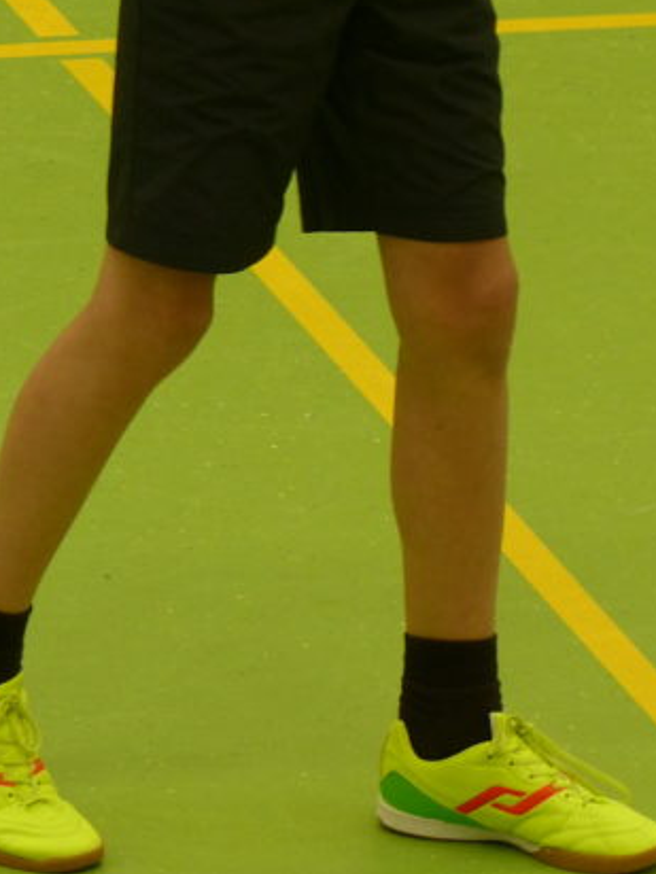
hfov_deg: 2.3
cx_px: 465
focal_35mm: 654
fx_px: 16525
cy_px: 74
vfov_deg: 3.0
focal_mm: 47.4
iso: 250
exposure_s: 1/80
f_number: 2.8
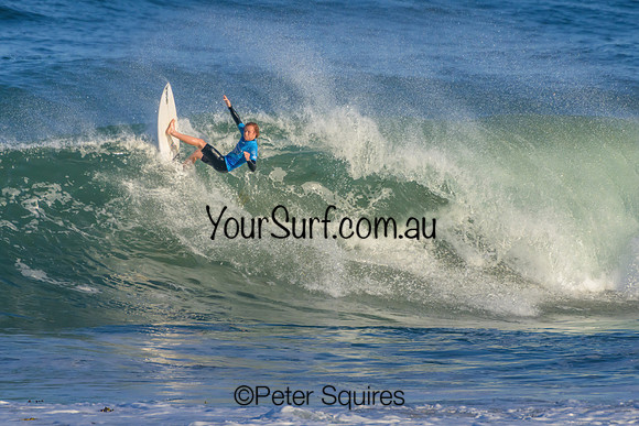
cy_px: 209
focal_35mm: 910
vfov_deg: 1.5
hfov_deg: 2.3
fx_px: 16159
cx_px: 297
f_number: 11
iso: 1600
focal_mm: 850
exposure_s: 1/3200
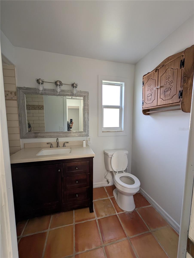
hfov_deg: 94.6
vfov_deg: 110.5
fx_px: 89
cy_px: 129
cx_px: 97
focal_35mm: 12
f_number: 1.7
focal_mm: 2.02
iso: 96
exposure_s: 1/120
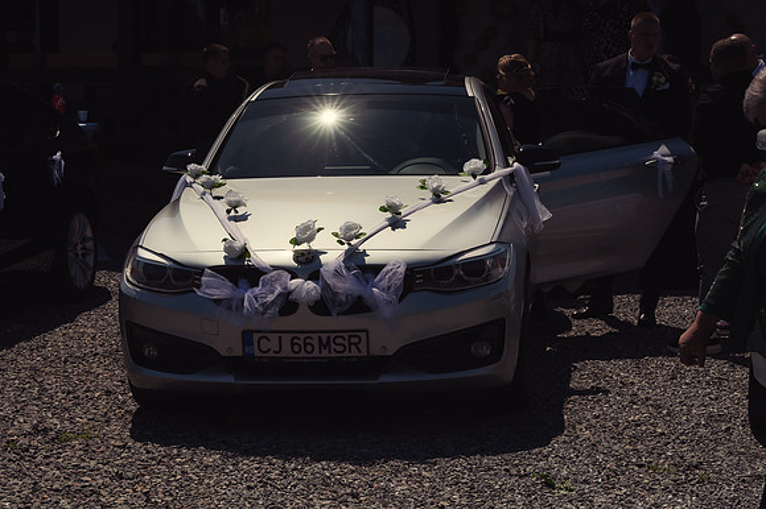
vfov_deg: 16.1
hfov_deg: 23.9
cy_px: 254
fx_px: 1808
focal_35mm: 85
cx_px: 383
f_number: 14
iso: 800
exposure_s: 1/3200
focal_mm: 85
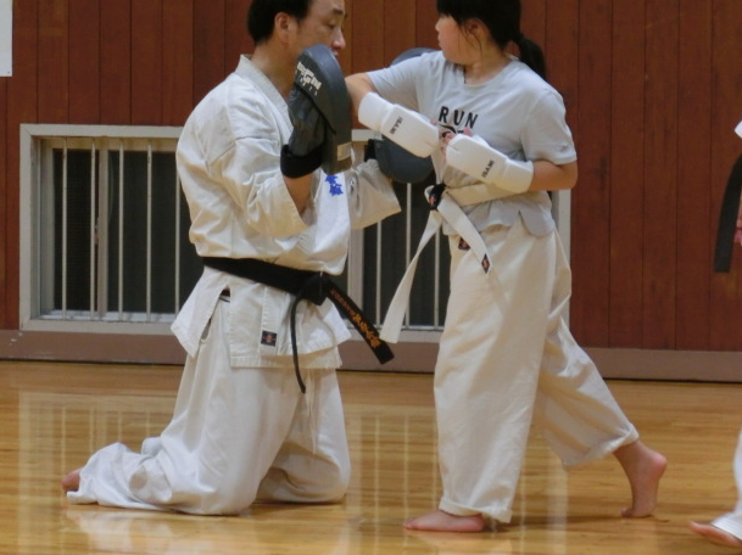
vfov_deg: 8.1
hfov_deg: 10.8
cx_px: 376
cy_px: 267
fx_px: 3920
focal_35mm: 183
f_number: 5.8
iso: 800
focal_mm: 31.1
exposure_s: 1/80
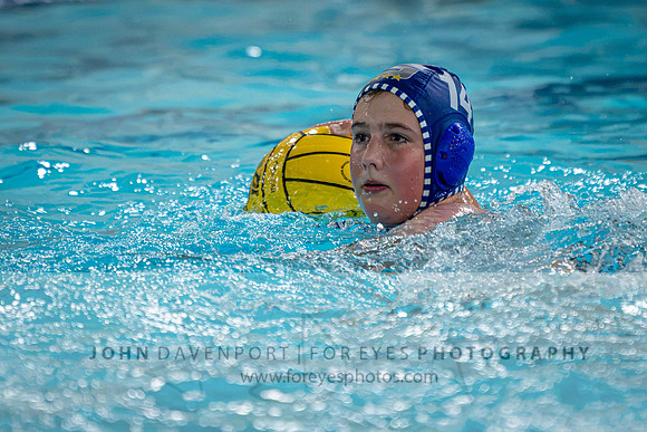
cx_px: 392
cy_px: 47
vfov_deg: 2.2
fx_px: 11121
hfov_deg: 3.3
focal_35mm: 619
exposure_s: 1/1000
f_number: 4
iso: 12800
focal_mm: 280
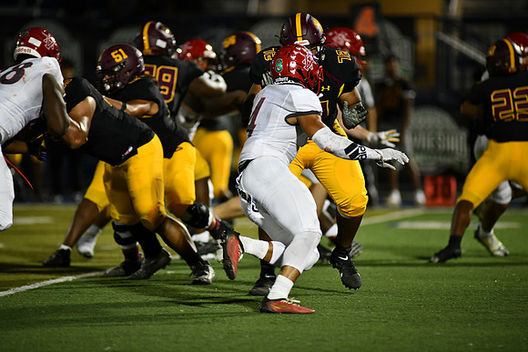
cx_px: 264
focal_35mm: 300
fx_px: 4401
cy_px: 176
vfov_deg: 4.6
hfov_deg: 6.9
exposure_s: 1/1000
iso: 2000
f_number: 2.8
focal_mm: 300
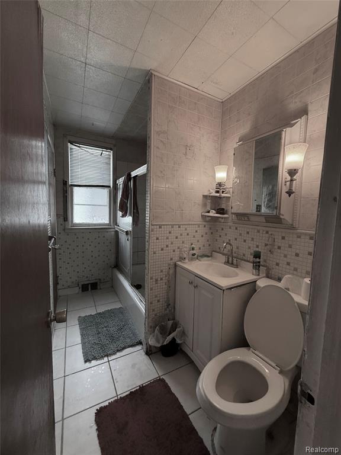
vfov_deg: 102.1
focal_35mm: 14
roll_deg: -1.4
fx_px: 184
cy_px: 228
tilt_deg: -3.5
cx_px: 170
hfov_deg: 85.7
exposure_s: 1/120
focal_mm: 2.22
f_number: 2.2
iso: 400
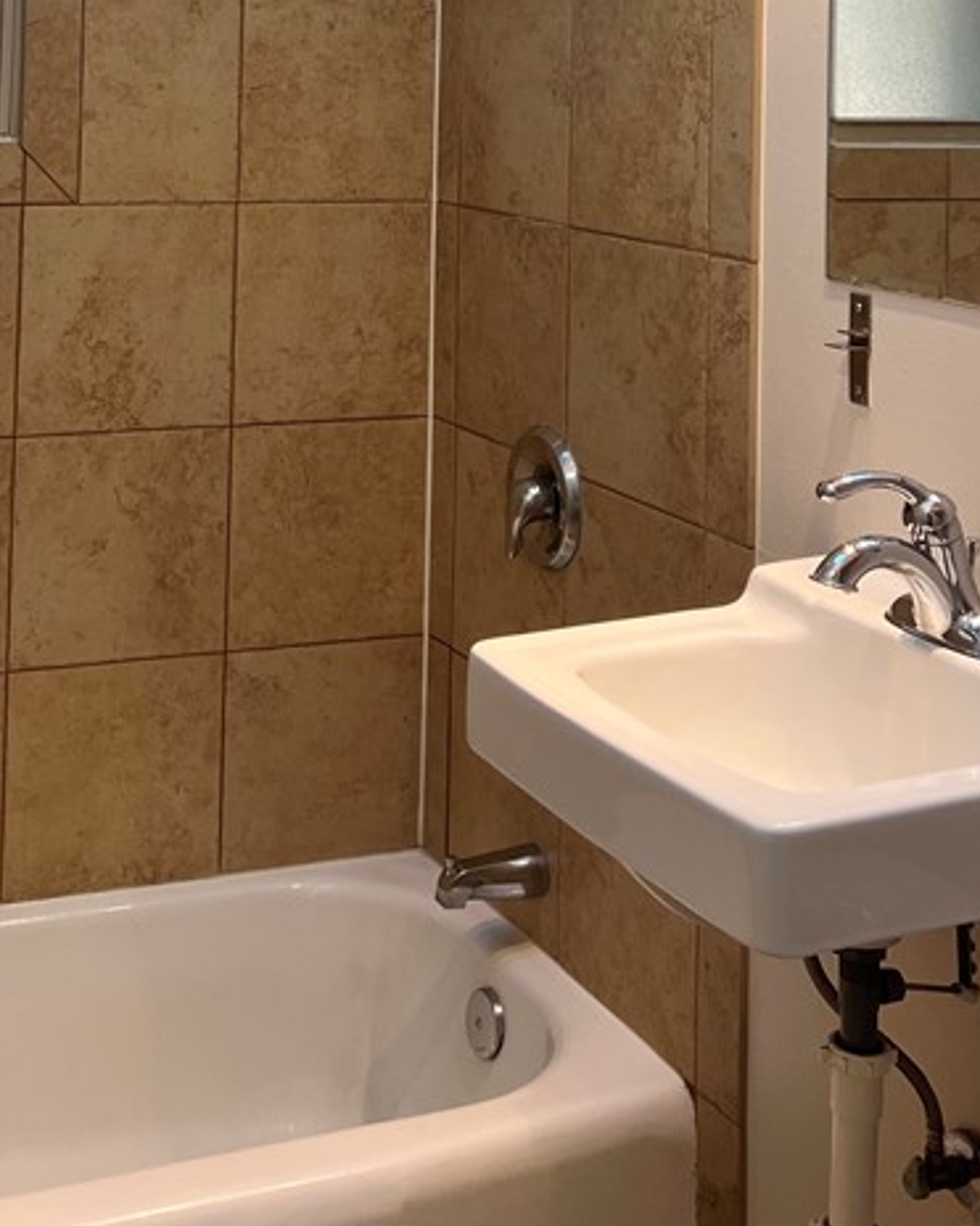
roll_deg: -2.4
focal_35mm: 56
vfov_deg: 31.1
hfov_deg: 26.9
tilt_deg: +1.8
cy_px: -3
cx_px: 275
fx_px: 2031
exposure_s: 1/120
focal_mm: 5.7
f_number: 1.5
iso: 100
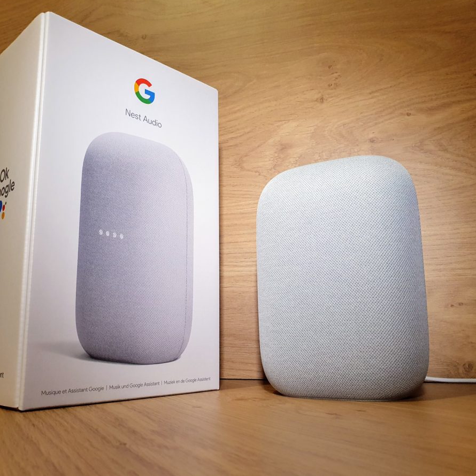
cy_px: 236
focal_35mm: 31
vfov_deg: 52.5
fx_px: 482
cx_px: 235
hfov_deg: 52.5
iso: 320
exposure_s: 1/100
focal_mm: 4.32
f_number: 2.4
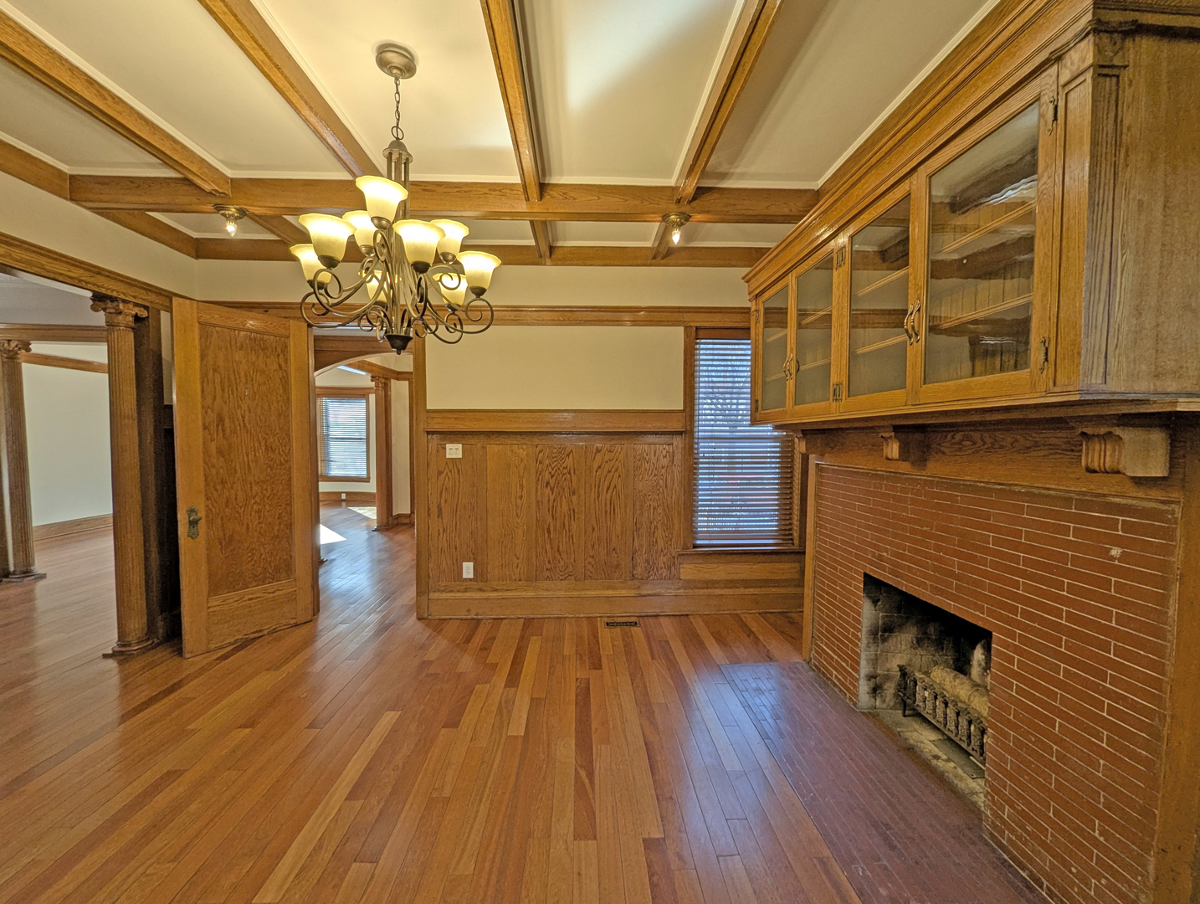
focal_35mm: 13
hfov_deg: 106.1
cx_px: 600
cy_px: 452
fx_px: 451
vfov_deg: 90.1
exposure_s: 1/120
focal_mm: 1.95
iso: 47
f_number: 2.2
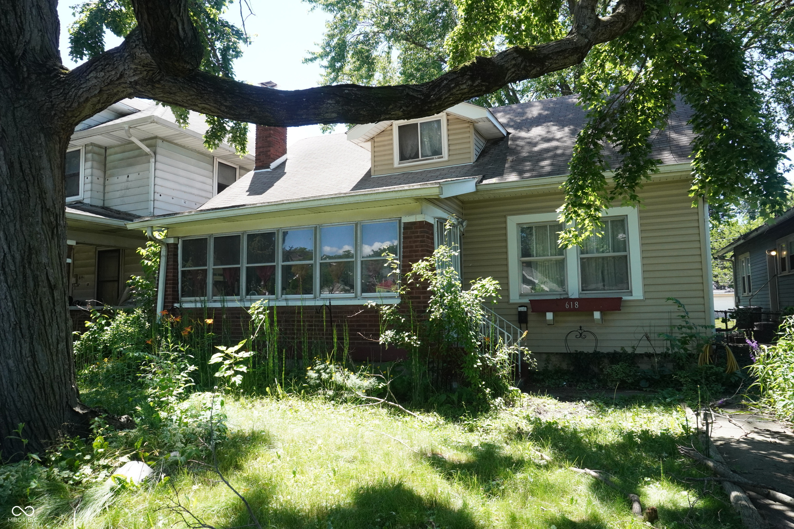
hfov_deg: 73.7
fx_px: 529
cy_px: 264
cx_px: 397
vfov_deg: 53.1
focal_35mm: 24
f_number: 8
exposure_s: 1/400
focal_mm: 16
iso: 1000
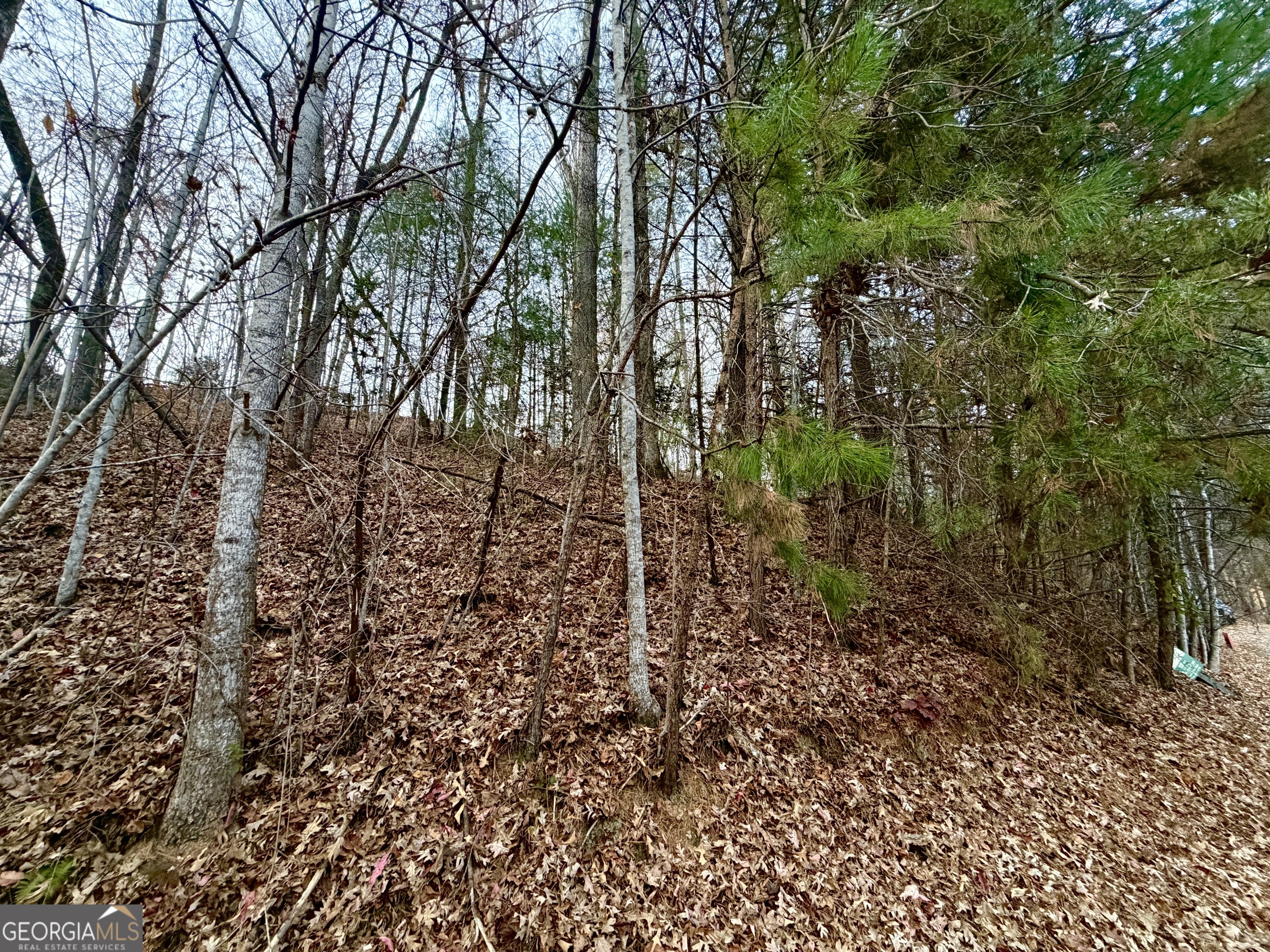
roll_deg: +2.7
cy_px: 476
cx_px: 635
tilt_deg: +18.5
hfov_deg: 102.1
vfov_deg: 85.7
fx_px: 514
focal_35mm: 14
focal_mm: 2.22
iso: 500
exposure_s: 1/60
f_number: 2.2
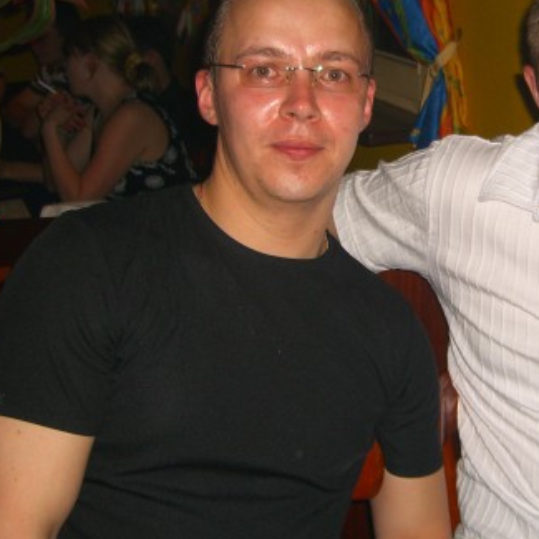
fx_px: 1092
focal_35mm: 62
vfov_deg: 27.7
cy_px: 232
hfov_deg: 27.2
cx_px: 423
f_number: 2.8
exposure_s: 1/60
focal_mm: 7.9
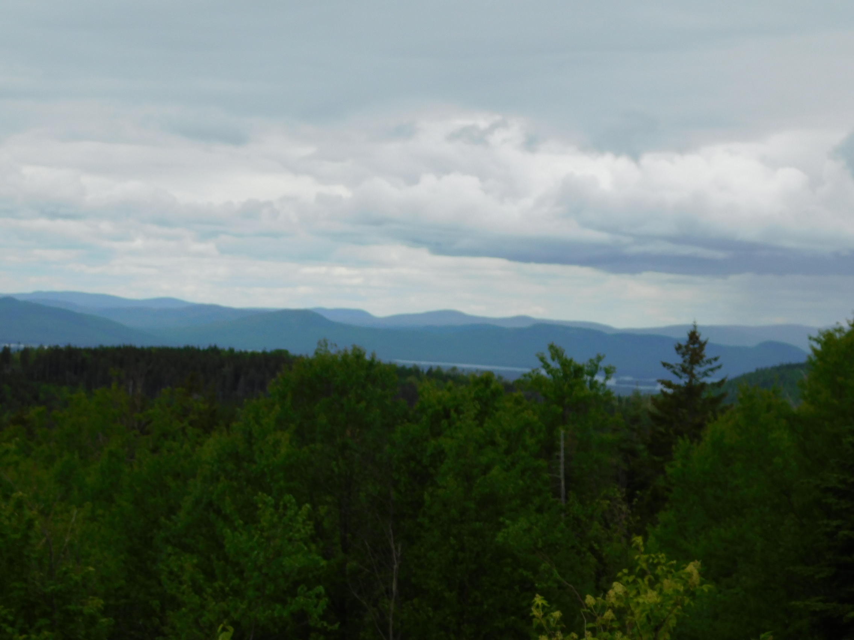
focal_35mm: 91
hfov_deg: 21.5
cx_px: 427
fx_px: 2245
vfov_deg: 16.2
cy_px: 320
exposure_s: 1/800
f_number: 4.5
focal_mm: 16.1
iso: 125
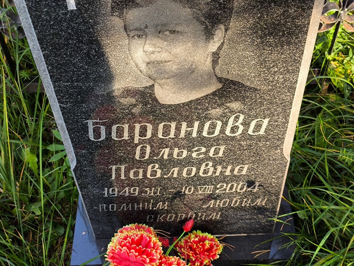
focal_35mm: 50
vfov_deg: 29.1
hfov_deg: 38.2
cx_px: 177
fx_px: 512
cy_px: 133
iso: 50
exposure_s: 1/120
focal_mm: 4.71
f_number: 1.7
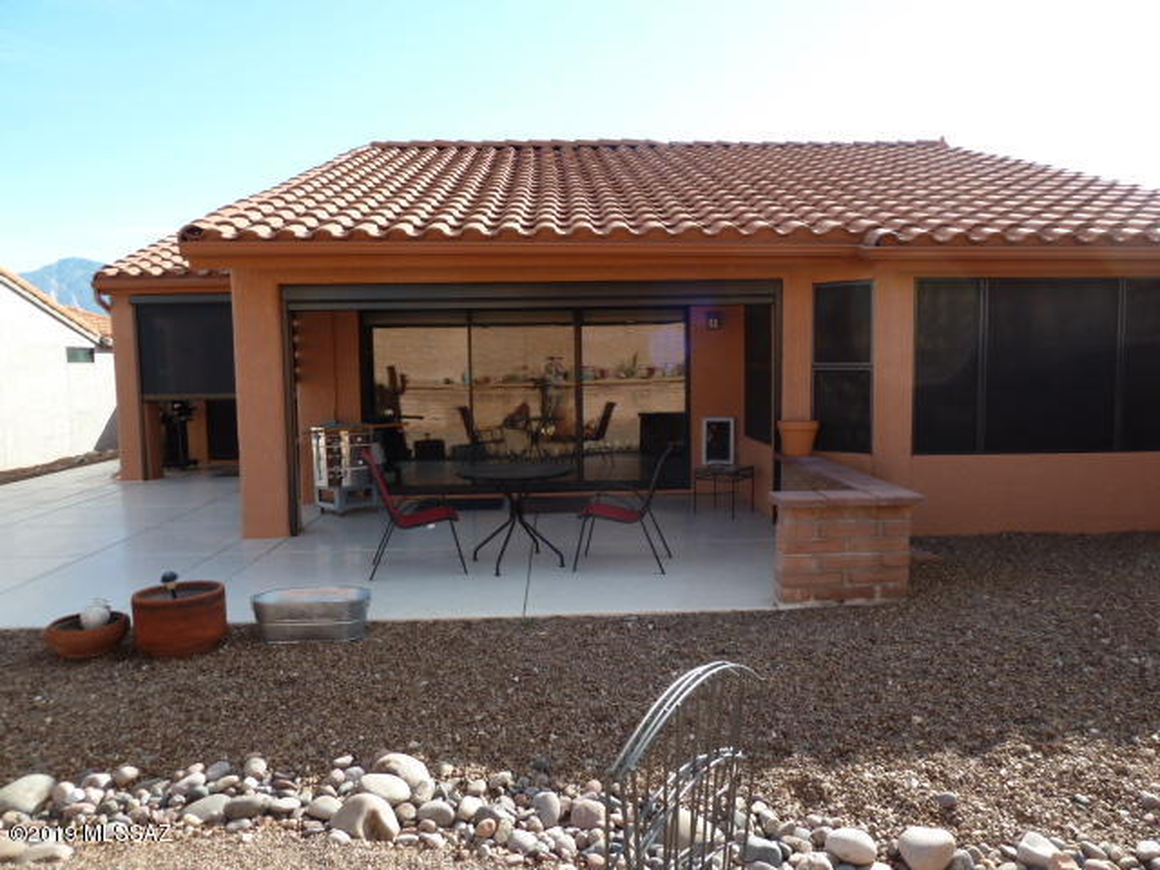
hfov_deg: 69.4
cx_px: 580
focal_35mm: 25
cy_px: 435
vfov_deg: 54.9
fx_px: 838
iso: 80
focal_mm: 4.1
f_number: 4
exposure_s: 1/200
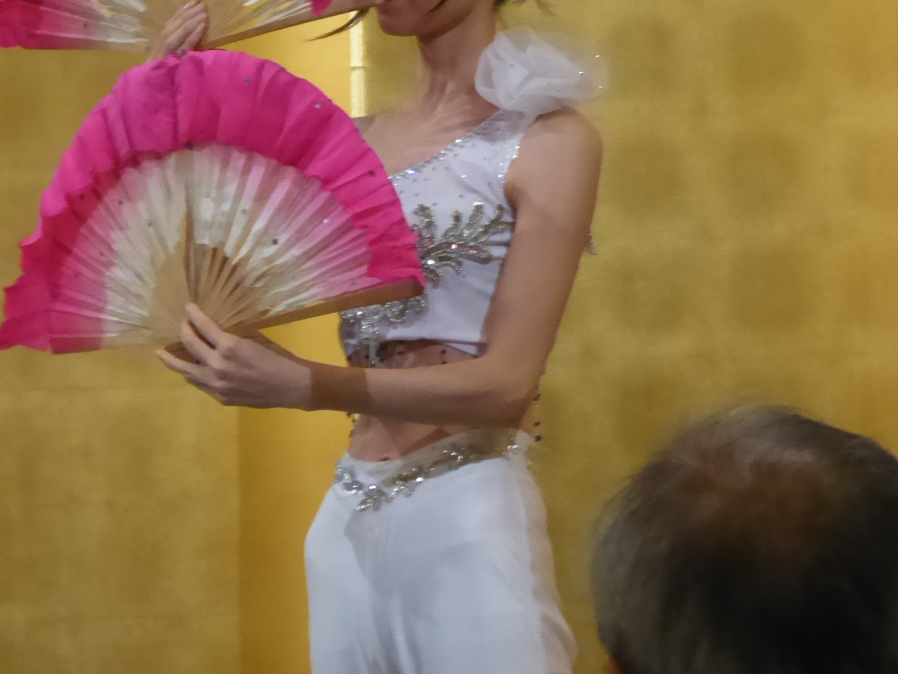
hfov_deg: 6.8
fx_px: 7548
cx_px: 331
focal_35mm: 291
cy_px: 172
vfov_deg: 5.1
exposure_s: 1/50
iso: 800
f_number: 5.4
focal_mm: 25.6
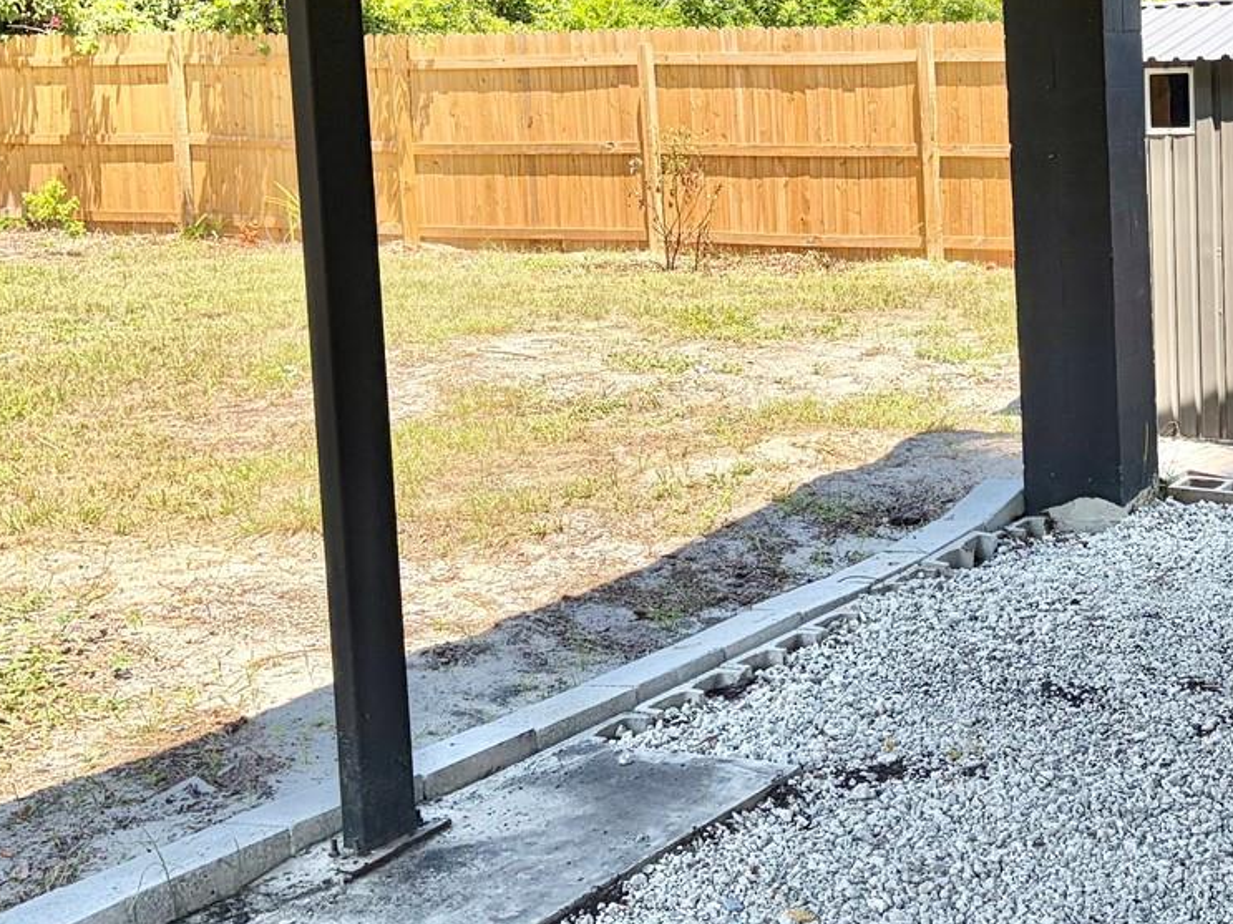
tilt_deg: -5.7
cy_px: 260
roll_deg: +3.0
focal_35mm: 56
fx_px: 1994
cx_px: 1142
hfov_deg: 32.4
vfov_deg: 25.9
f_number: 1.6
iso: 50
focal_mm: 5.96
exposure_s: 1/1239
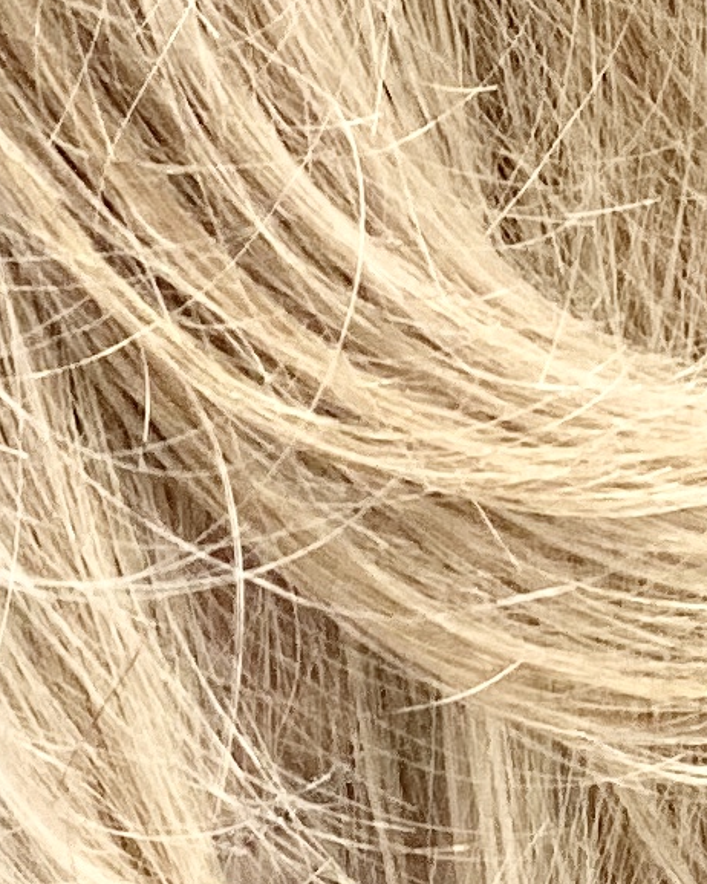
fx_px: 4632
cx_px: 393
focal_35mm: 177
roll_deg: +1.5
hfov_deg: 8.7
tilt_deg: -14.4
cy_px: -251
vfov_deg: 10.7
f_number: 1.8
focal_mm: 4.25
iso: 125
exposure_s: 1/120
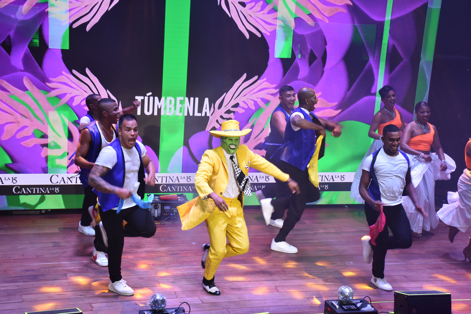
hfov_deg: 29.9
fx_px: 883
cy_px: 157
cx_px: 236
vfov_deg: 20.2
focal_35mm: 68
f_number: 6.3
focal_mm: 45
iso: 800
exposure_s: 1/160
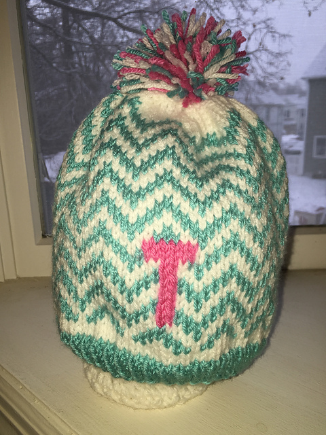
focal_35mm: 29
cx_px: 163
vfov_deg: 61.7
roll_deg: +1.2
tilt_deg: -13.4
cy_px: 218
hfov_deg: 48.2
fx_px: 364
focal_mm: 4.15
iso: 32
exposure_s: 1/128
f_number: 2.2
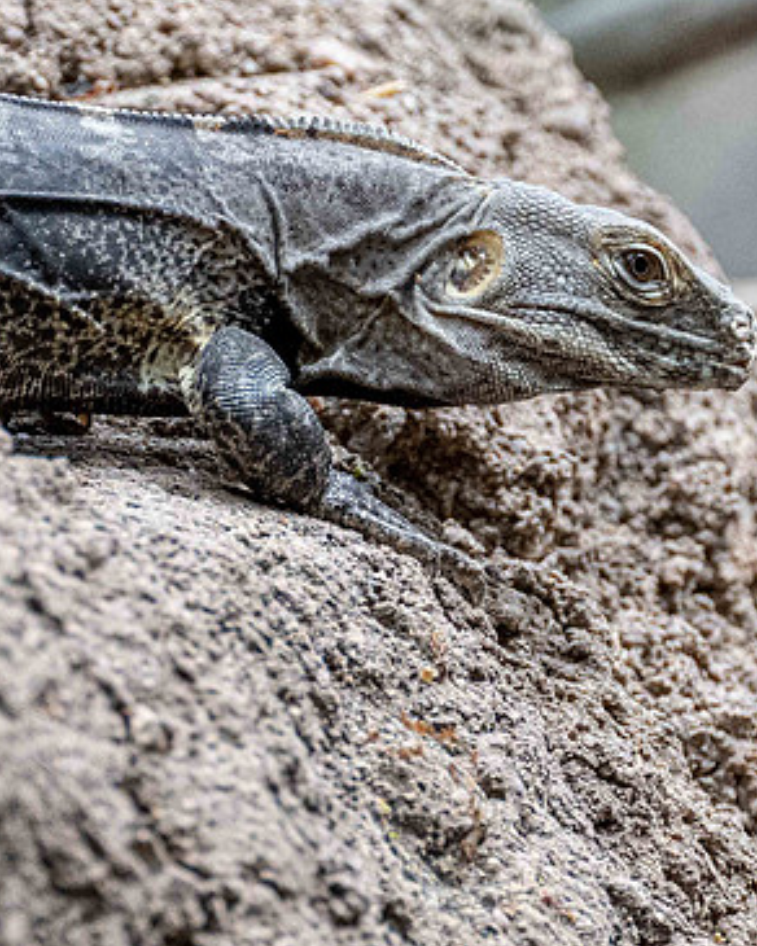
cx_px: 380
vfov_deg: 1.3
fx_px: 40244
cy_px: 622
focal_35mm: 1437
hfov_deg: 1.1
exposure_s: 1/2500
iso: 2000
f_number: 6.3
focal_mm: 400
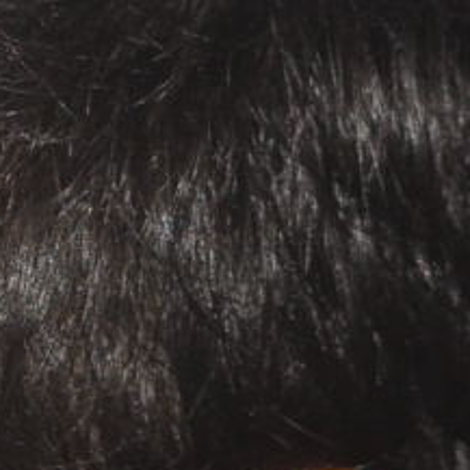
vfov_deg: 0.8
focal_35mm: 2256
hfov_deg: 0.8
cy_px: 676
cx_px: -593
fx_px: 34655
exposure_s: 1/100
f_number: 7.1
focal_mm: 240
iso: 320
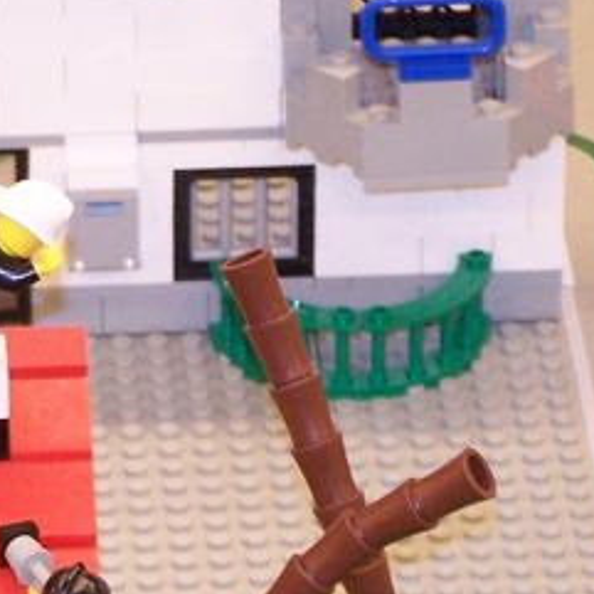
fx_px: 8523
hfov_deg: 4.0
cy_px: 774
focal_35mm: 439
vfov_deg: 4.0
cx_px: -246
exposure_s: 1/6
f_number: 3.2
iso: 140
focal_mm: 19.4
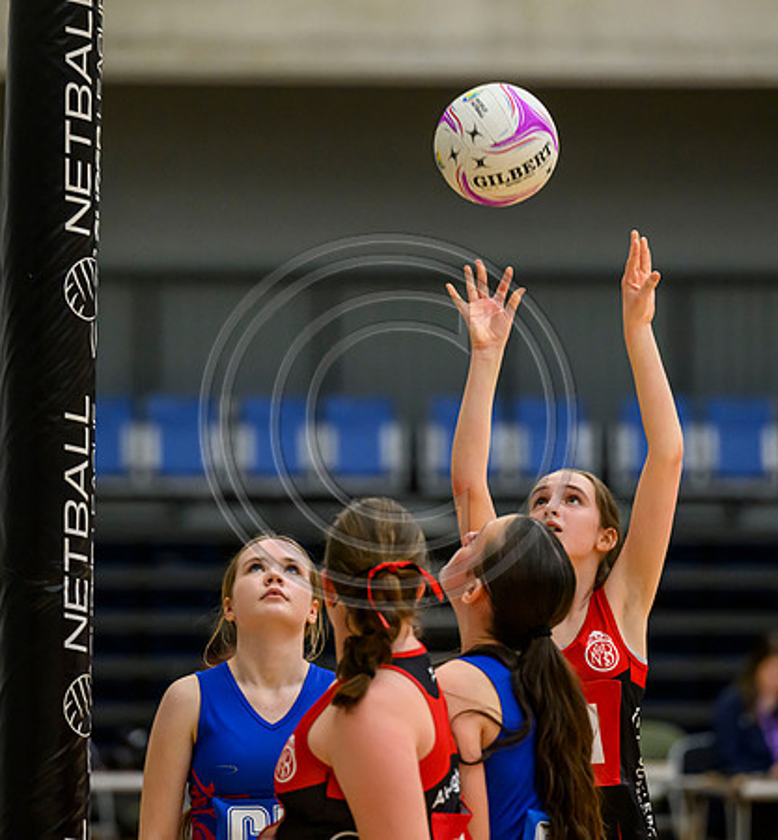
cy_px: 420
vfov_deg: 6.9
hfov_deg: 6.4
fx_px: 6997
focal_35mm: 265
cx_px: 442
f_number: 3.5
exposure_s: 1/800
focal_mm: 200
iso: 6400
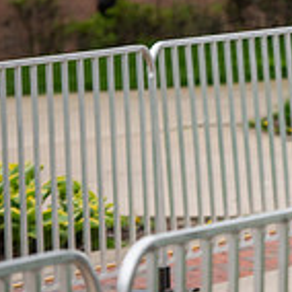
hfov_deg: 4.1
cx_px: 506
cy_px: -63
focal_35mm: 424
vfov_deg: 4.1
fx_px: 4046
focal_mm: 122
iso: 400
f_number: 3.5
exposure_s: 1/500
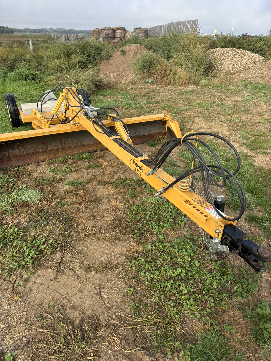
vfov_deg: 67.3
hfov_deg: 53.1
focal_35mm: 26
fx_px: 271
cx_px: 136
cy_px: 180
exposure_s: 1/1152
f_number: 1.6
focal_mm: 5.96
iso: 50
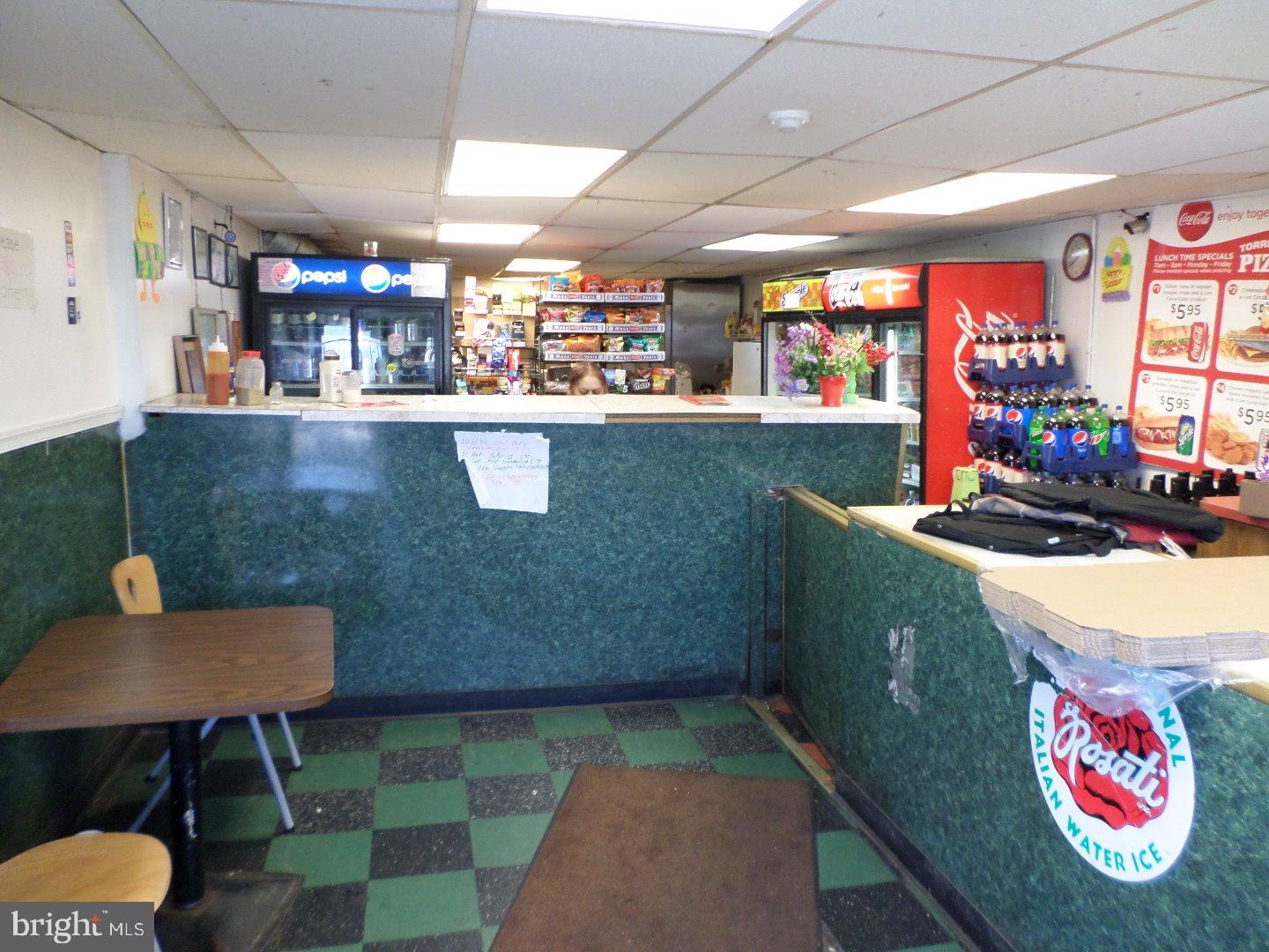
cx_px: 634
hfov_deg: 69.4
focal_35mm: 25
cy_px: 476
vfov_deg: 54.9
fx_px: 916
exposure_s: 1/30
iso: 200
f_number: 2.5
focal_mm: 4.5
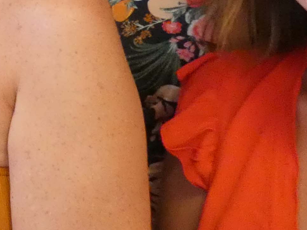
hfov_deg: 16.0
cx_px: -273
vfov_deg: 13.0
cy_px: -204
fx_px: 896
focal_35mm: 101
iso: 640
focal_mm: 3.6
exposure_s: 1/60
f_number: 2.8
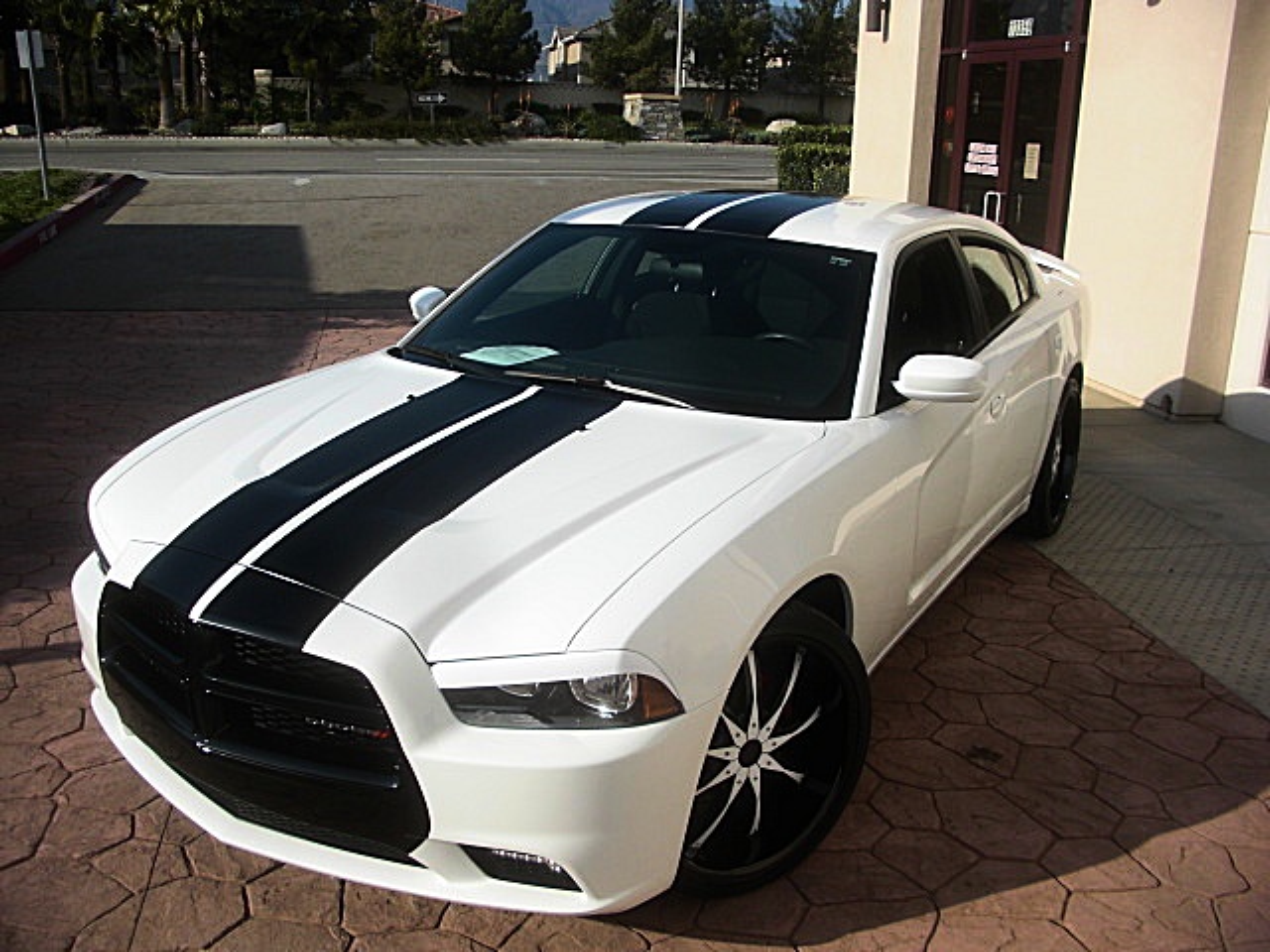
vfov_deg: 39.7
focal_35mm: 36
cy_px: 476
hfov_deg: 51.4
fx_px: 1321
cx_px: 635
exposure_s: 1/160
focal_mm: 6.3
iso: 50
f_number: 7.9
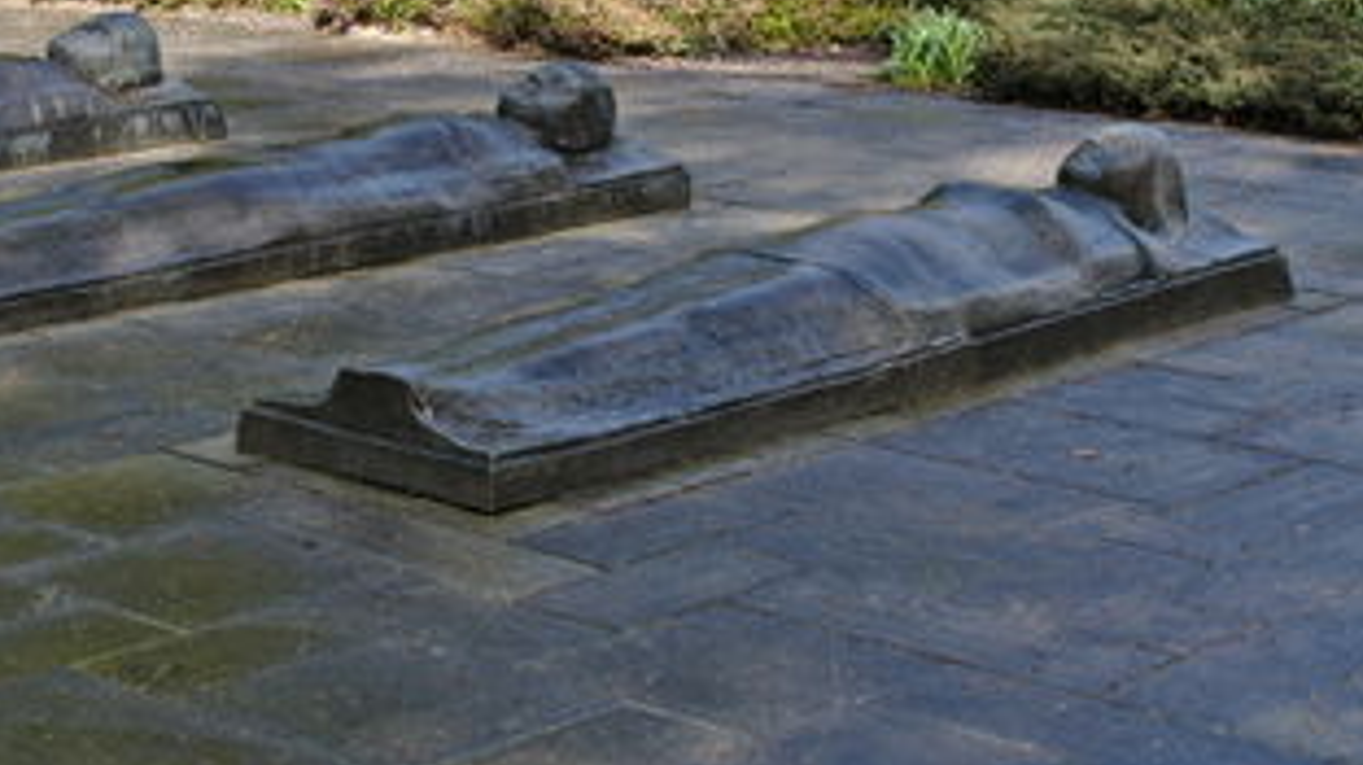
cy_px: 247
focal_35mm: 85
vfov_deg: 14.2
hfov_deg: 24.8
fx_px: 3063
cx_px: 332
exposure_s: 1/100
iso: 100
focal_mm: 35
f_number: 6.3
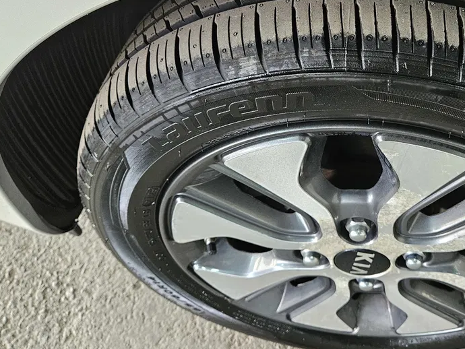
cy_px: 125
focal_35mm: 40
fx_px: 538
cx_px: 355
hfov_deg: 45.0
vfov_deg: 35.7
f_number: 1.8
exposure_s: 1/120
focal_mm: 5.4
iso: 500
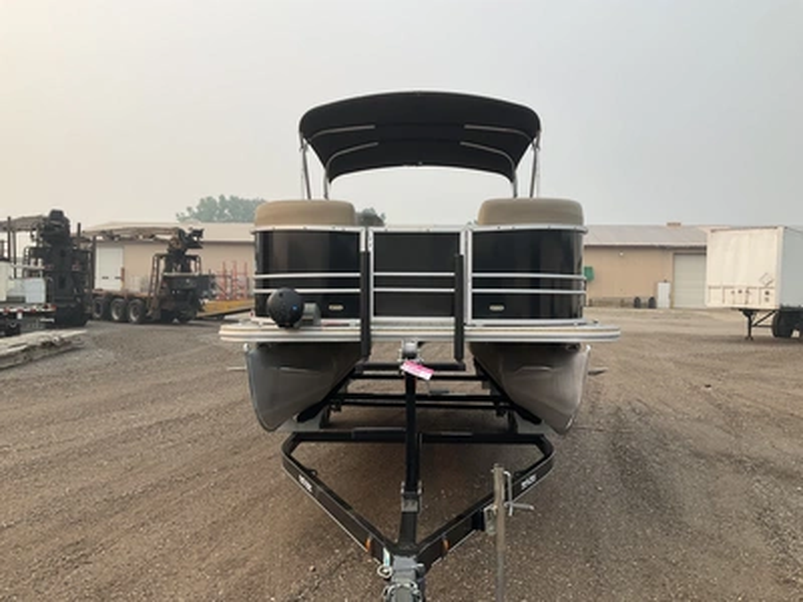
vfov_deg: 48.2
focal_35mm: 29
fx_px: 673
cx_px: 402
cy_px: 301
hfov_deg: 61.7
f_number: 1.8
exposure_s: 1/869
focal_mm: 3
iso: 25
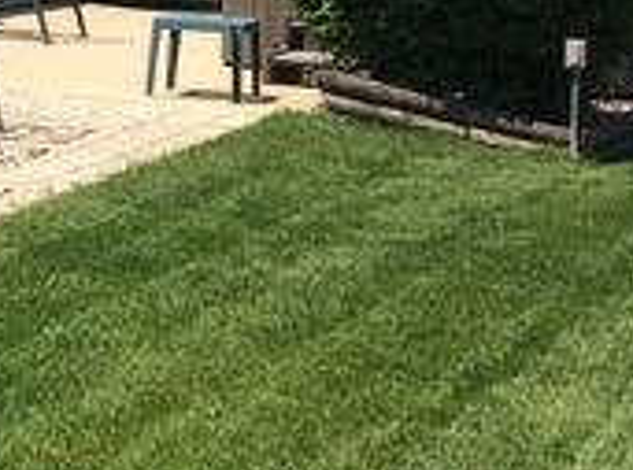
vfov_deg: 12.1
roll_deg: +0.0
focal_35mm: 120
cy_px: -15
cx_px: -322
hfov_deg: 15.2
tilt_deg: -3.3
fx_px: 2187
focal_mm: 3.3
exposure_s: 1/1330
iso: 32
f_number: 2.4
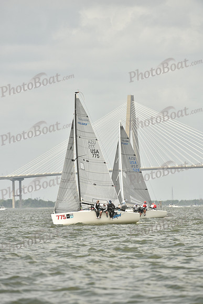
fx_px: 2536
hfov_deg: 4.6
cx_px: 102
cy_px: 152
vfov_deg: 6.9
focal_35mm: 300
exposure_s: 1/1250
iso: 320
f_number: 7.1
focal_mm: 300
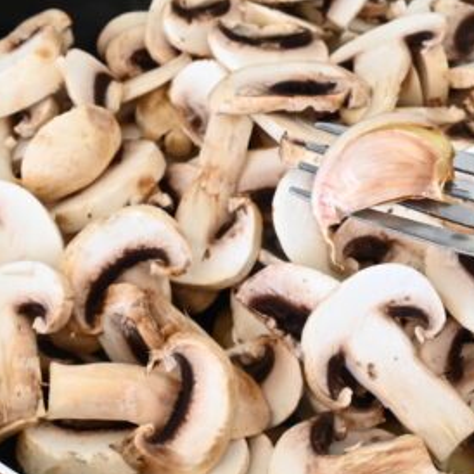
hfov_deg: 18.1
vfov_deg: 18.1
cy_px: 177
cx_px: 317
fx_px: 1487
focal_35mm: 96
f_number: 9
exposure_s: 1/10
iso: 200
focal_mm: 29
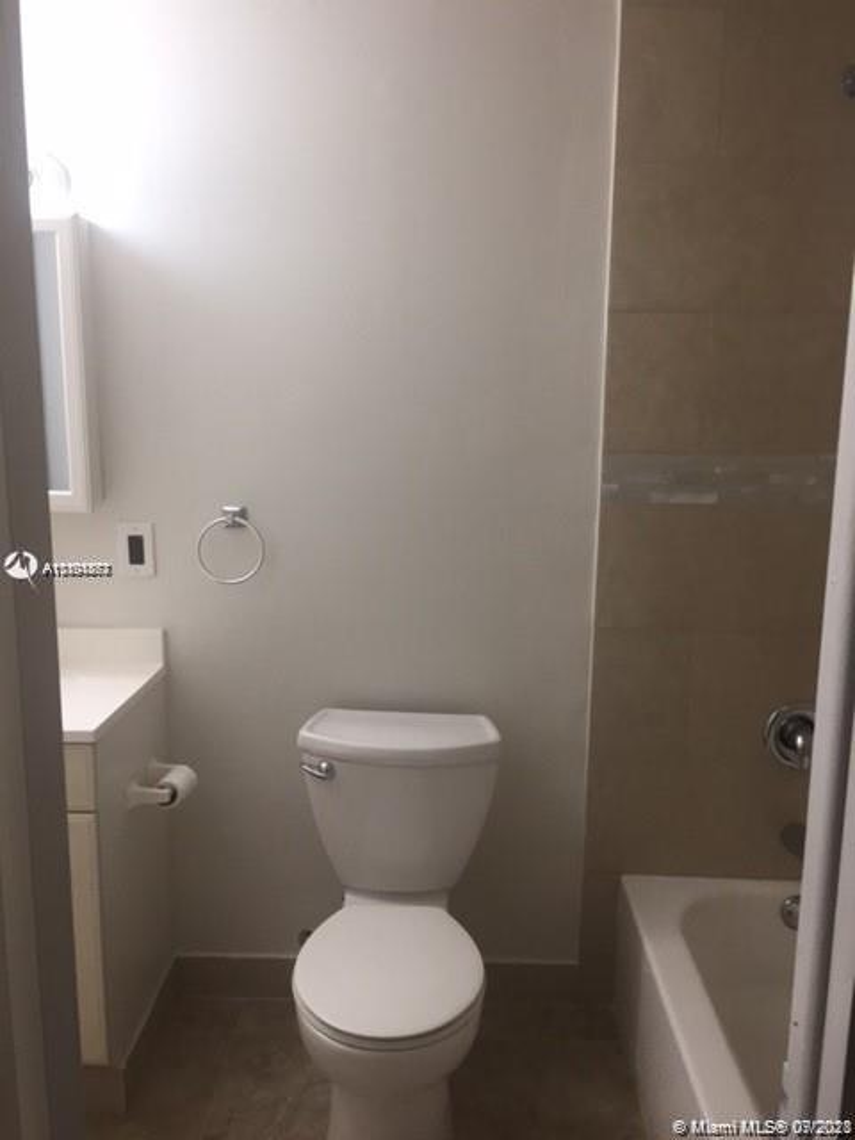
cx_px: 428
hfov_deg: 48.2
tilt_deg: -12.1
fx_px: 955
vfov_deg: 61.7
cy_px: 570
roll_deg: -0.2
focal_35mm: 29
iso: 32
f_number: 2.2
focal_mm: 4.15
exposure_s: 1/30
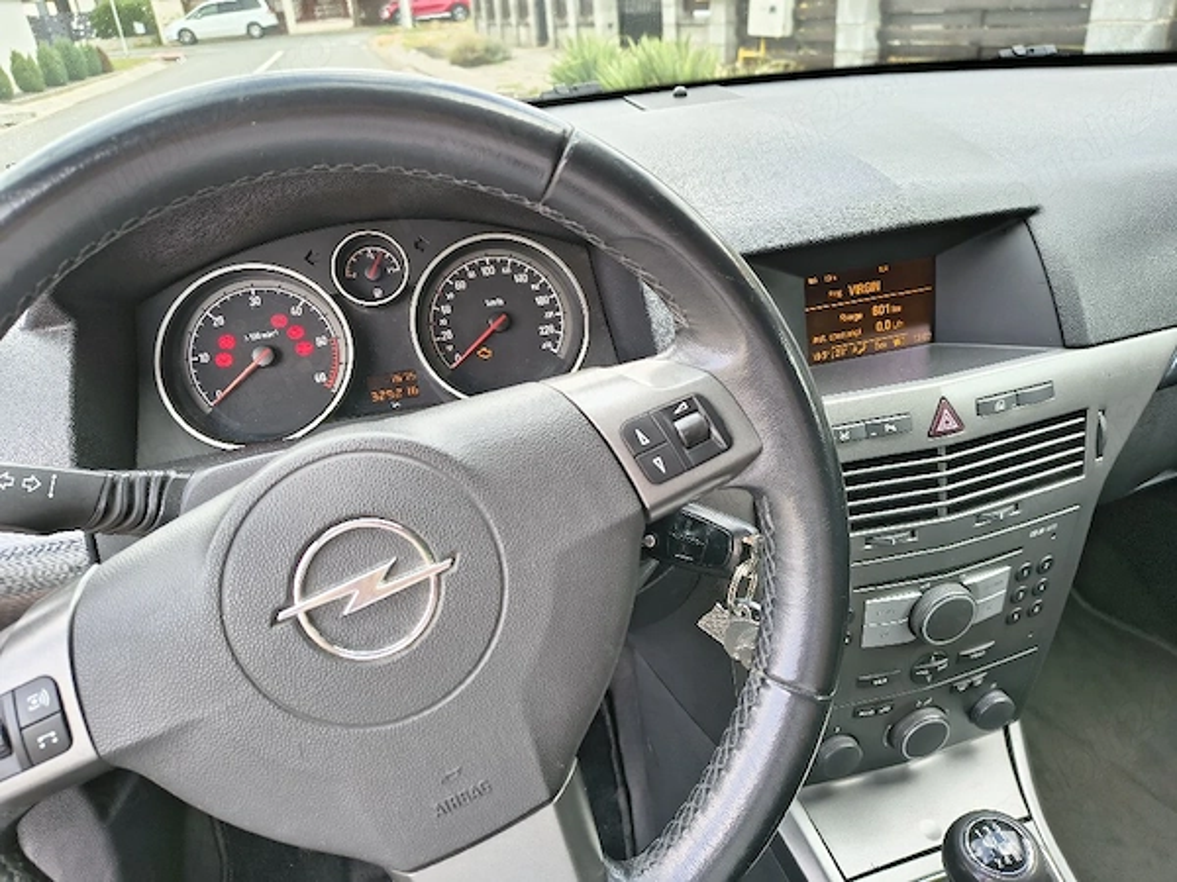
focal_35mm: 24
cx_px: 588
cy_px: 441
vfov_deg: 56.8
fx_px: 816
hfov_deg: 71.6
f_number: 1.8
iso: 100
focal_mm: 5.56
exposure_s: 1/123
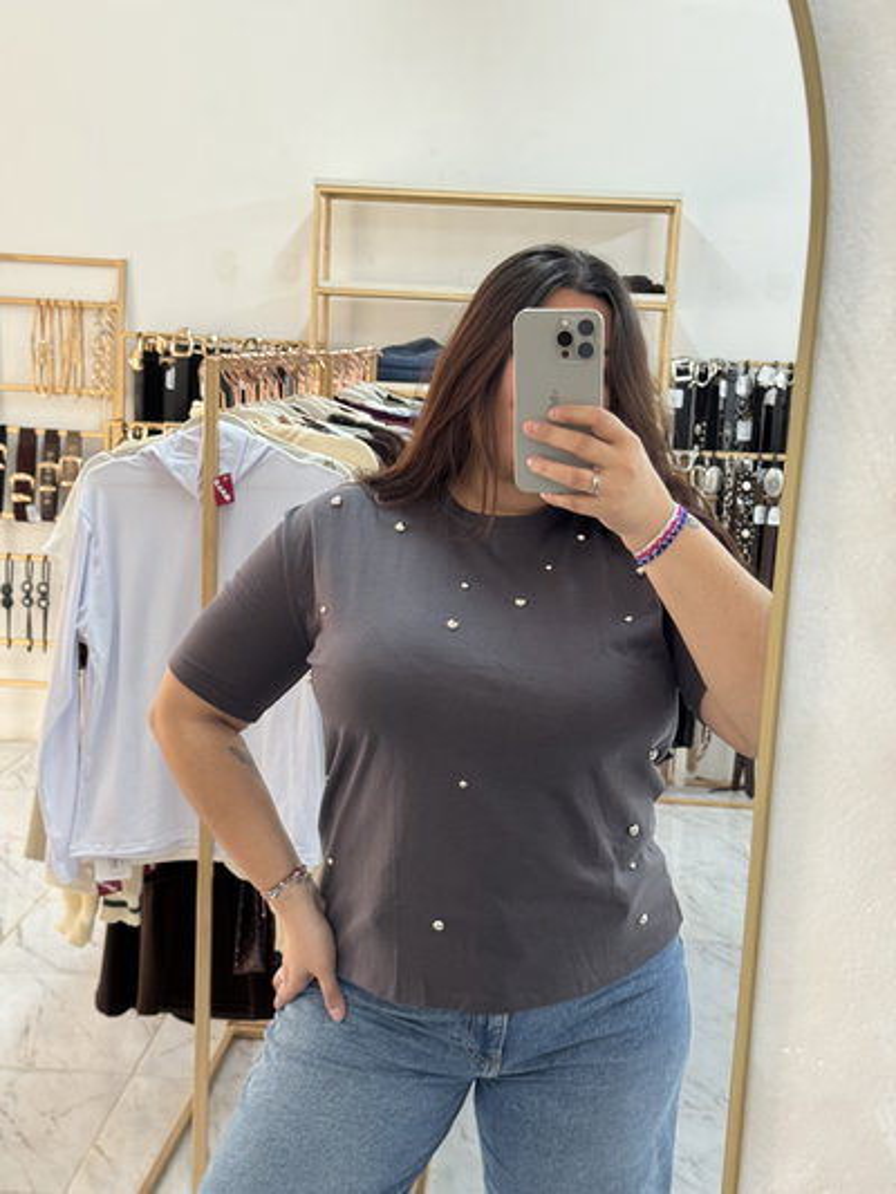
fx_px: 1656
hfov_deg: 30.3
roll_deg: -1.4
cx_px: 448
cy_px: 597
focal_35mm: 48
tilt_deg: -8.5
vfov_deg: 39.6
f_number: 1.78
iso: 160
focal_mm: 6.76
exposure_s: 1/50
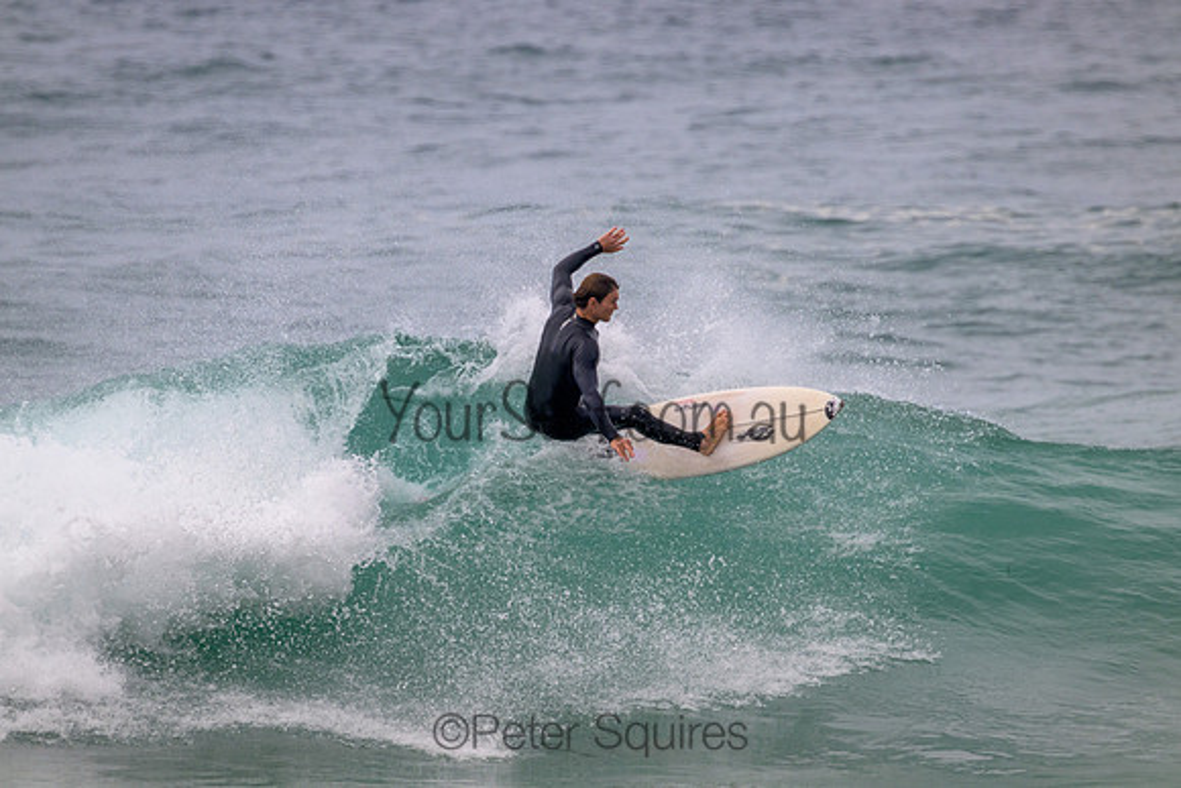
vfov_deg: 1.7
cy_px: 394
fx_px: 26249
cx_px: 590
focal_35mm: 800
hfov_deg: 2.6
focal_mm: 800
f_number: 11
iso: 1000
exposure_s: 1/2000
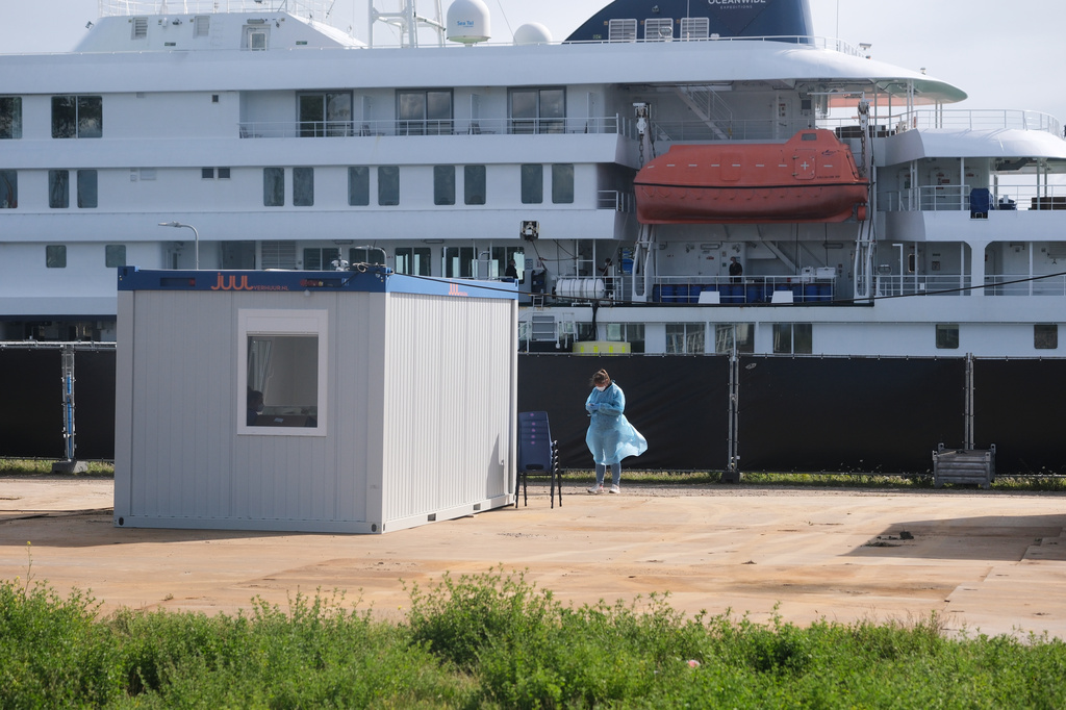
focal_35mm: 92
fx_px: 2723
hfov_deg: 22.1
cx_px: 533
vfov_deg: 14.9
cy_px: 355
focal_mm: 61
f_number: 4.5
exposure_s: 1/2000
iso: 400
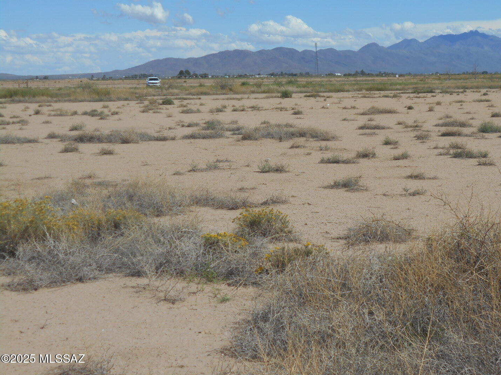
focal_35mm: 73
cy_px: 167
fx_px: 1056
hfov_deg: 26.7
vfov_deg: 20.1
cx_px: 281
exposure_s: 1/1000
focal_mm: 11.6
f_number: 5.3
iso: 80
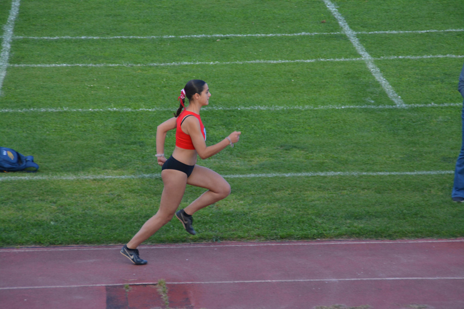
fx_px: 2416
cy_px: 154
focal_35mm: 188
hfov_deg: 11.0
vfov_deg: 7.3
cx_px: 232
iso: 800
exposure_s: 1/500
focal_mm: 125
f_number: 6
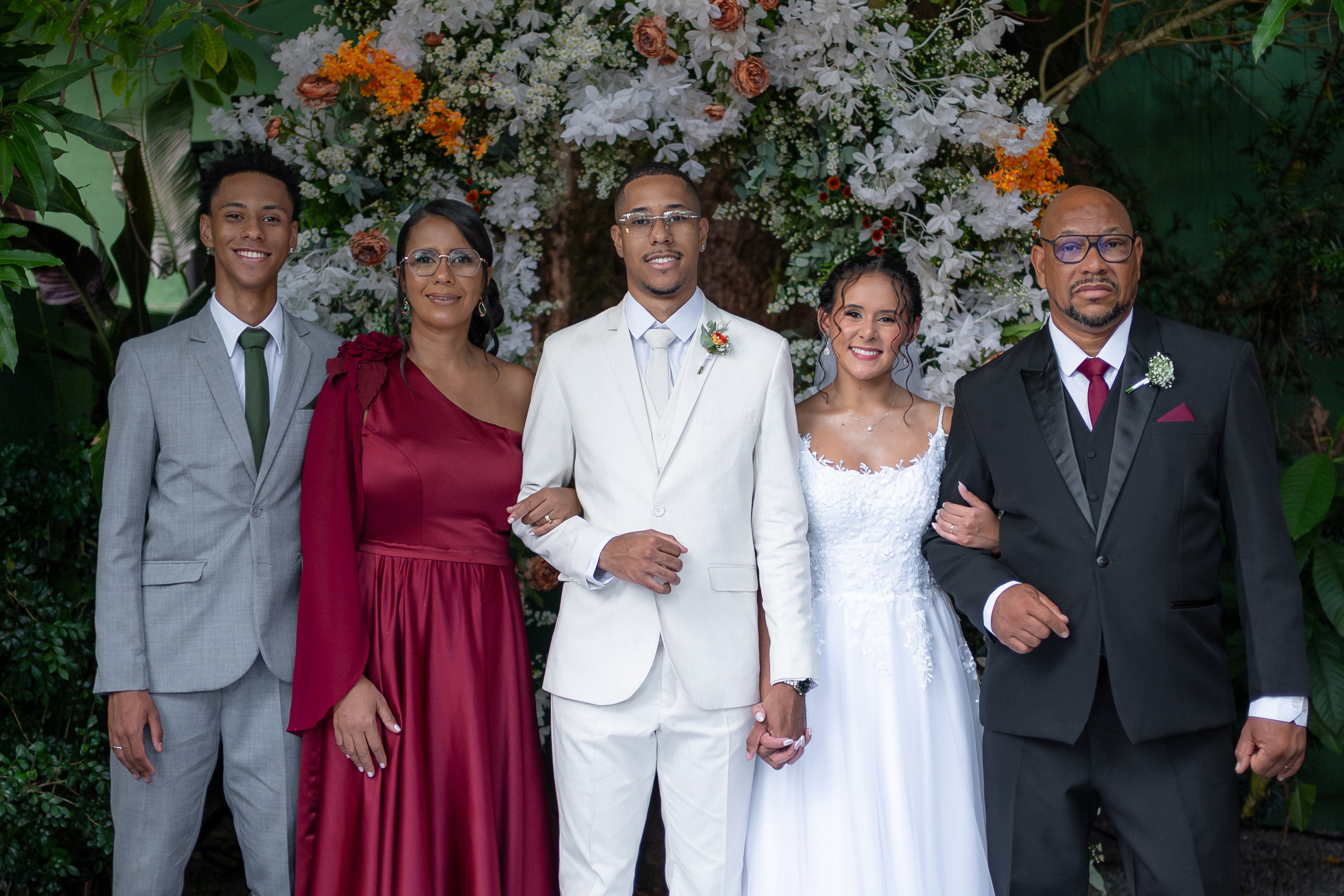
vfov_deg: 24.2
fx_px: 2092
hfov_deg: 35.6
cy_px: 469
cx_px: 620
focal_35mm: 56
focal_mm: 35
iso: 640
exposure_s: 1/400
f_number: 1.4
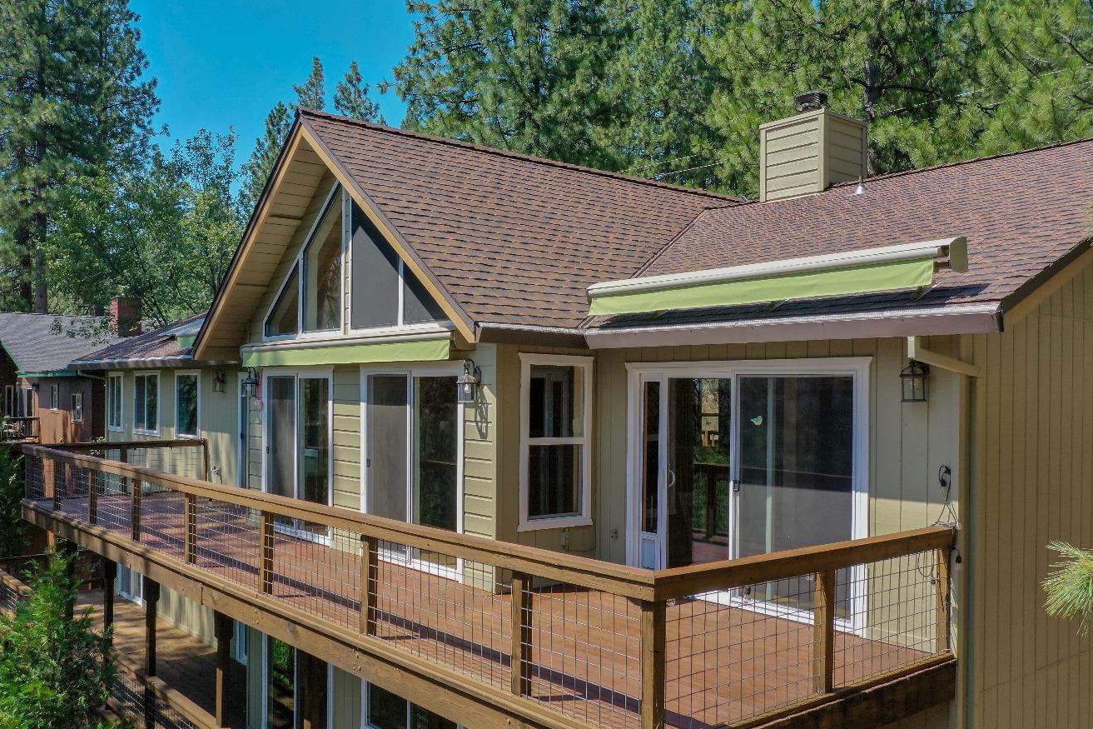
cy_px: 392
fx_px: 971
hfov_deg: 58.7
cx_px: 536
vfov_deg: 41.1
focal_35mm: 32
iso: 100
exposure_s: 1/320
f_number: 5
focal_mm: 10.26
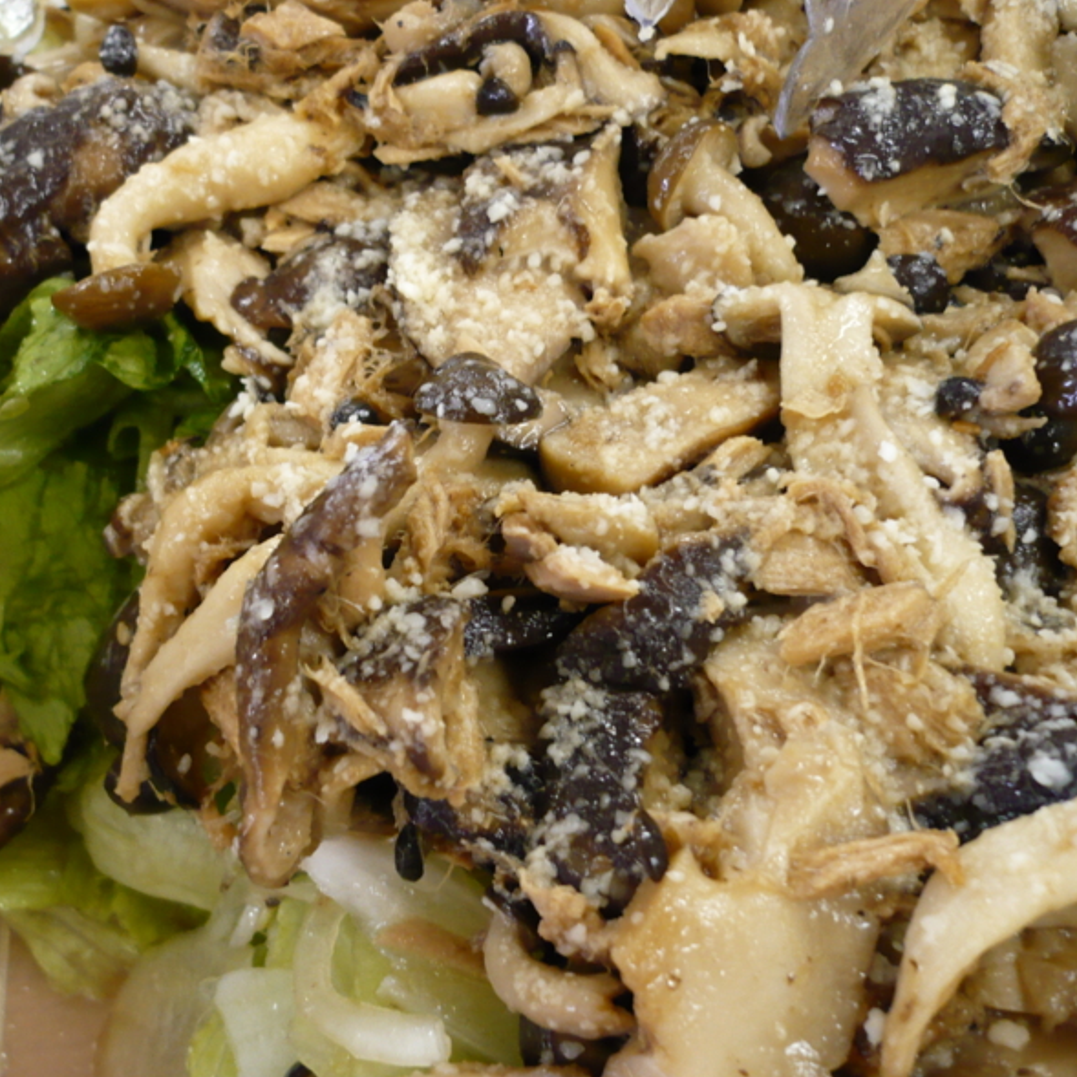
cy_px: 543
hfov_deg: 39.9
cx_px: 432
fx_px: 1478
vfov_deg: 40.0
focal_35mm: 42
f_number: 2.8
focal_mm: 5.8
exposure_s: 1/20
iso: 200
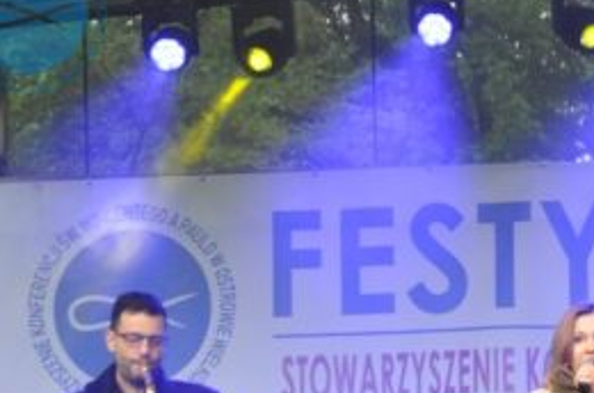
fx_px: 2337
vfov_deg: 9.5
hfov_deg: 13.9
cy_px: 494
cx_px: 802
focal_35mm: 142
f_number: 4.5
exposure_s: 1/80
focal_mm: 32
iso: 400
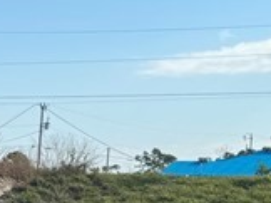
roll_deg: -2.1
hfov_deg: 11.7
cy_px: 267
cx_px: -264
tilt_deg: -3.0
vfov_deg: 9.6
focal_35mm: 152
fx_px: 1188
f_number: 1.78
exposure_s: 1/3413
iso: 80
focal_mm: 6.86
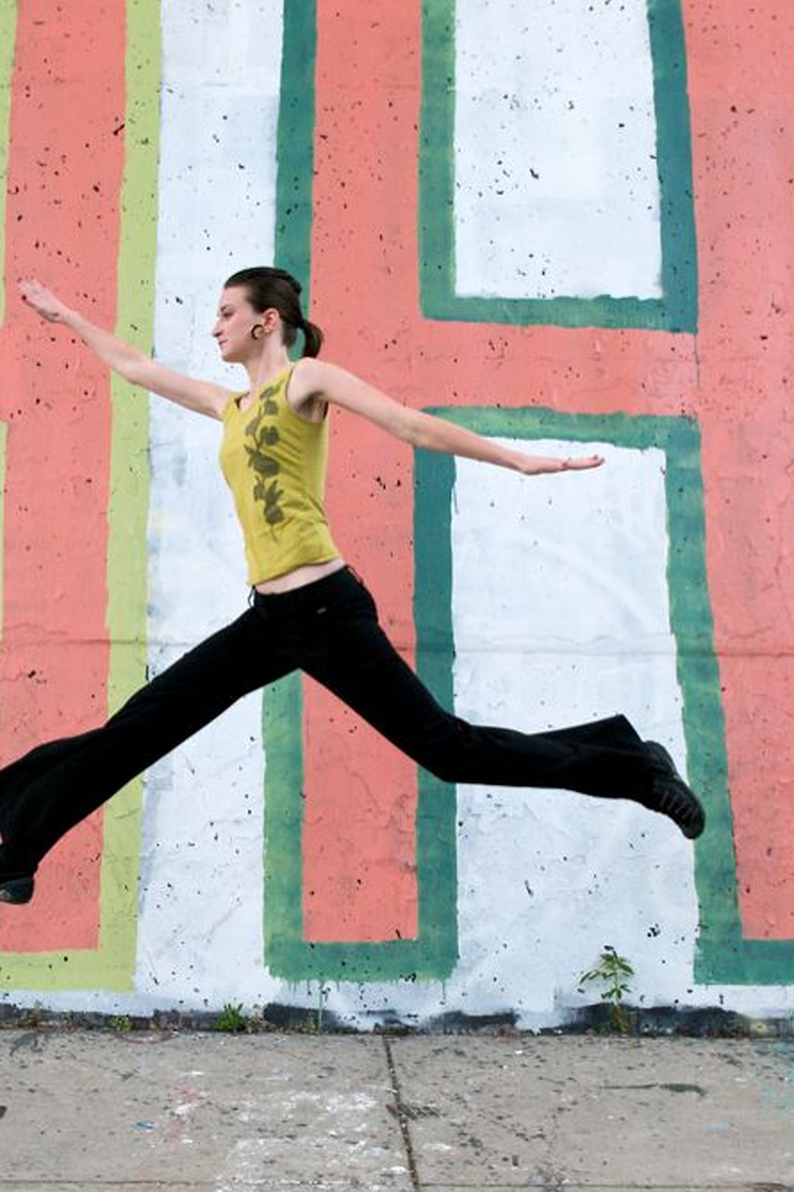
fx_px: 1523
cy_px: 603
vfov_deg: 42.8
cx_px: 271
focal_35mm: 46
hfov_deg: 29.1
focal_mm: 20
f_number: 4
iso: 500
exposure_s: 1/800
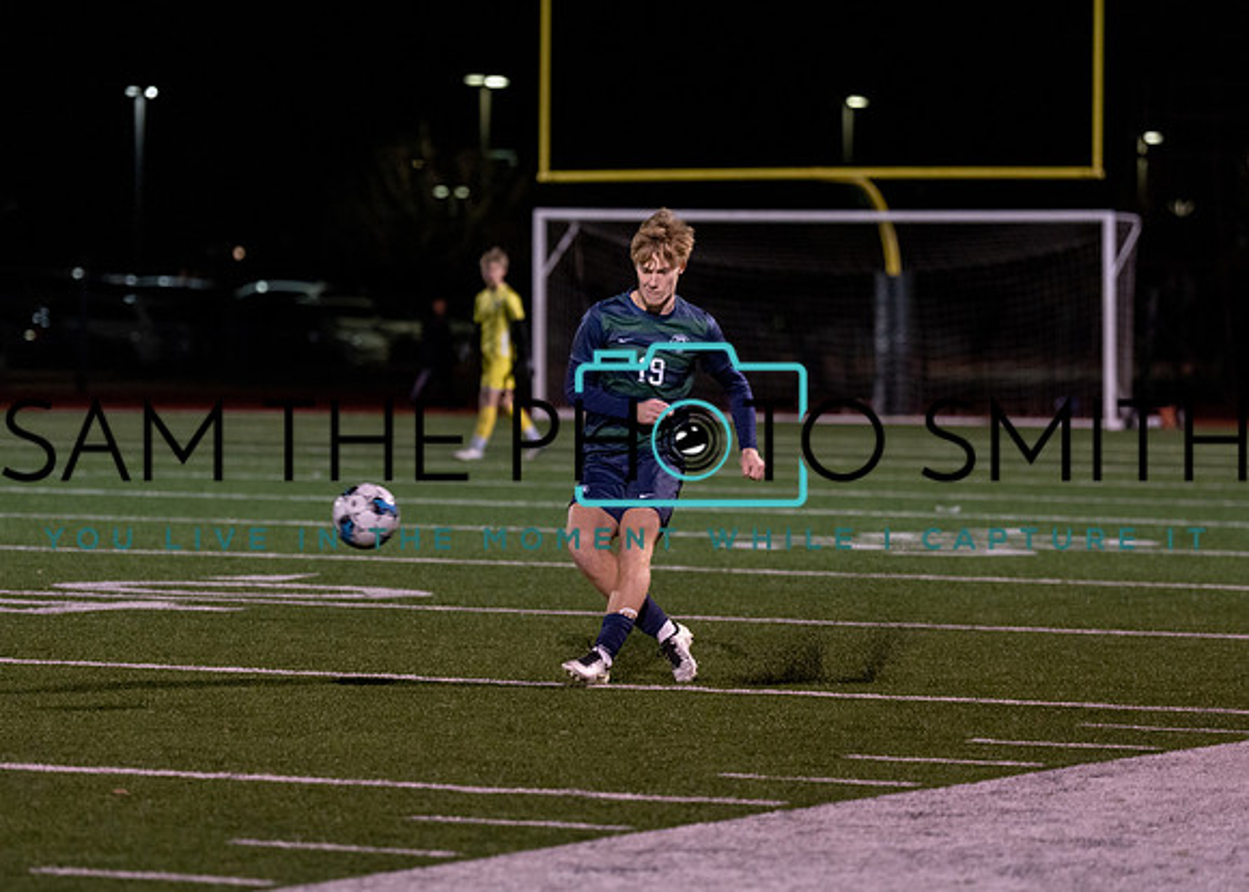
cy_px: 459
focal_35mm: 175
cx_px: 602
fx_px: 6218
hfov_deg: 11.5
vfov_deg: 8.2
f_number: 2.8
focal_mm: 133
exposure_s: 1/1000
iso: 2500
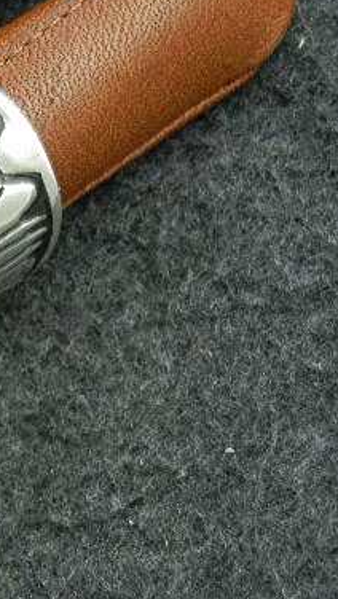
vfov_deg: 11.4
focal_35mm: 189
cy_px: 284
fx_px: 3006
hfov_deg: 6.4
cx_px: -70
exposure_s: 1/2.2
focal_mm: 18.3
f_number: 4.5
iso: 200
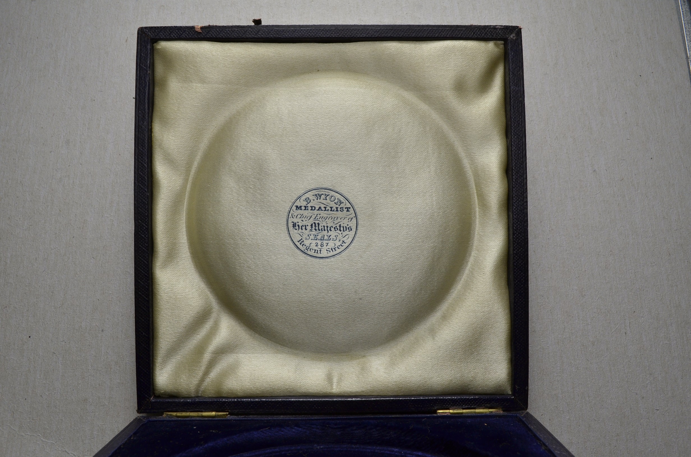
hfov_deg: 62.0
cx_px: 346
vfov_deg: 43.4
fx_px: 575
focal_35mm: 30
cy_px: 228
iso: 400
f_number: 14
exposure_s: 1/250
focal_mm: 20
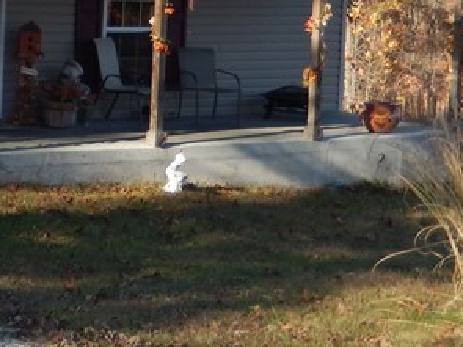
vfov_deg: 13.1
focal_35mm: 111
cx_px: -315
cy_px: -13
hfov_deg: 15.7
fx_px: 1484
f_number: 3.8
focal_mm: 5.7
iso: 125
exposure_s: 1/400
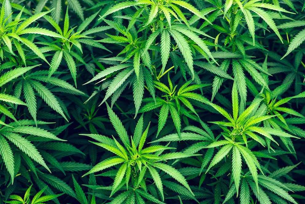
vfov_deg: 8.1
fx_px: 1433
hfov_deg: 12.1
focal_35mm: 169
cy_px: 161
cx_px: 182
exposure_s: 1/1000
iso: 400
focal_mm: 105
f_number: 4.5
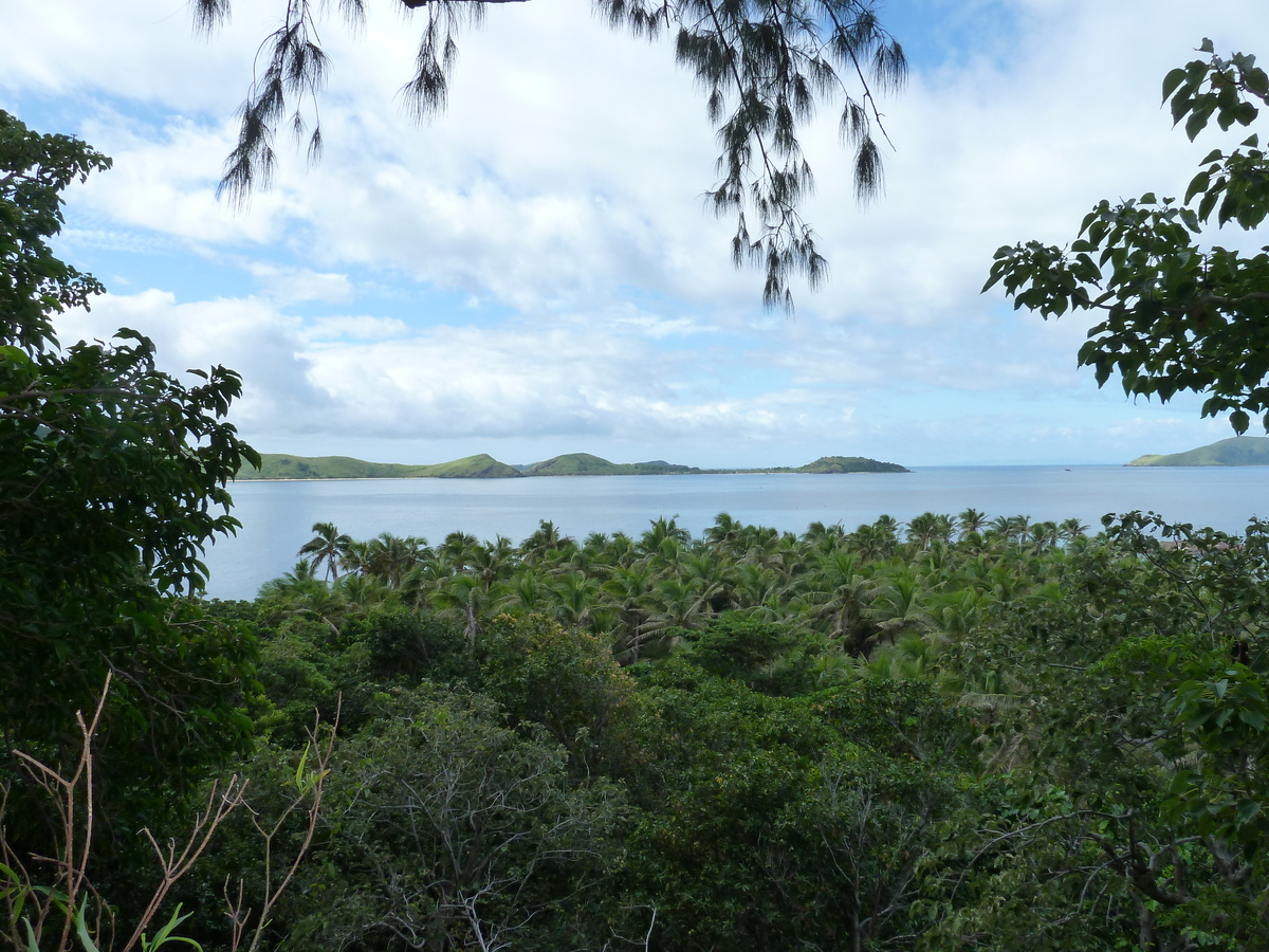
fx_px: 916
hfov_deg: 69.4
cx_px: 634
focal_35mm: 25
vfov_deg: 54.9
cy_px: 476
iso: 125
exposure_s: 1/400
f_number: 4.5
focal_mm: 4.1
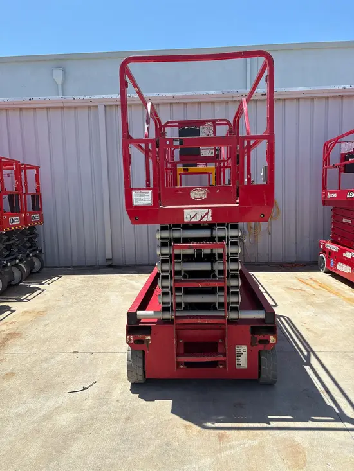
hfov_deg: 53.1
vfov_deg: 67.3
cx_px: 177
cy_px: 236
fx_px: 354
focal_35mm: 26
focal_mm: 5.96
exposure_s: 1/3448
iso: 50
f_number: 1.6
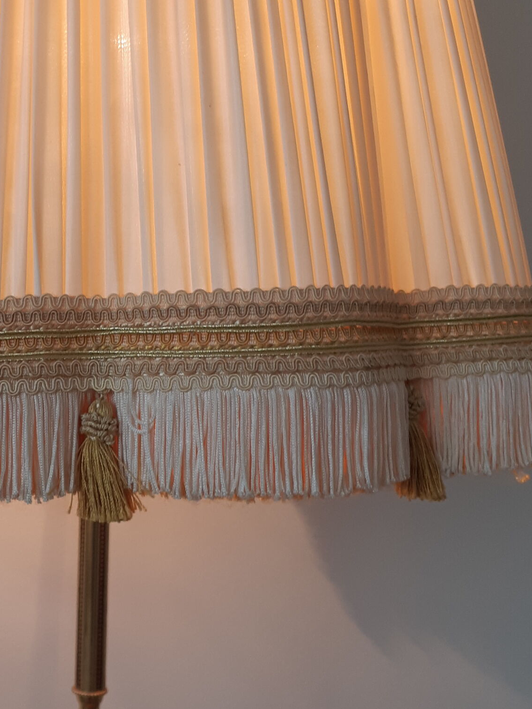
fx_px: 1147
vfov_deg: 34.2
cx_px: 38
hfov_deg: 25.2
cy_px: 284
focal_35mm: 56
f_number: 1.7
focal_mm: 3.93
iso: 40
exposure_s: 1/100
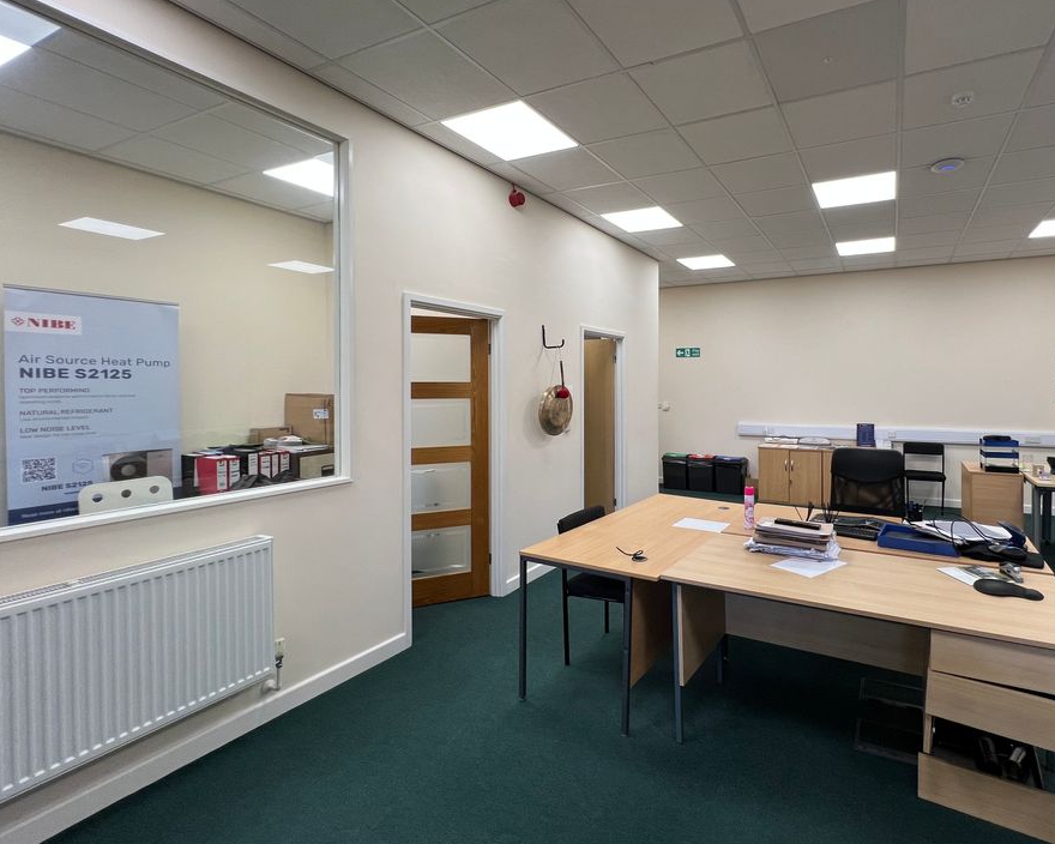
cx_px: 661
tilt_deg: -0.9
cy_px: 393
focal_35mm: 16
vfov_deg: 80.3
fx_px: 500
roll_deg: +0.2
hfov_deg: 91.2
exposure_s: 1/100
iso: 80
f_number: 1.8
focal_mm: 1.57
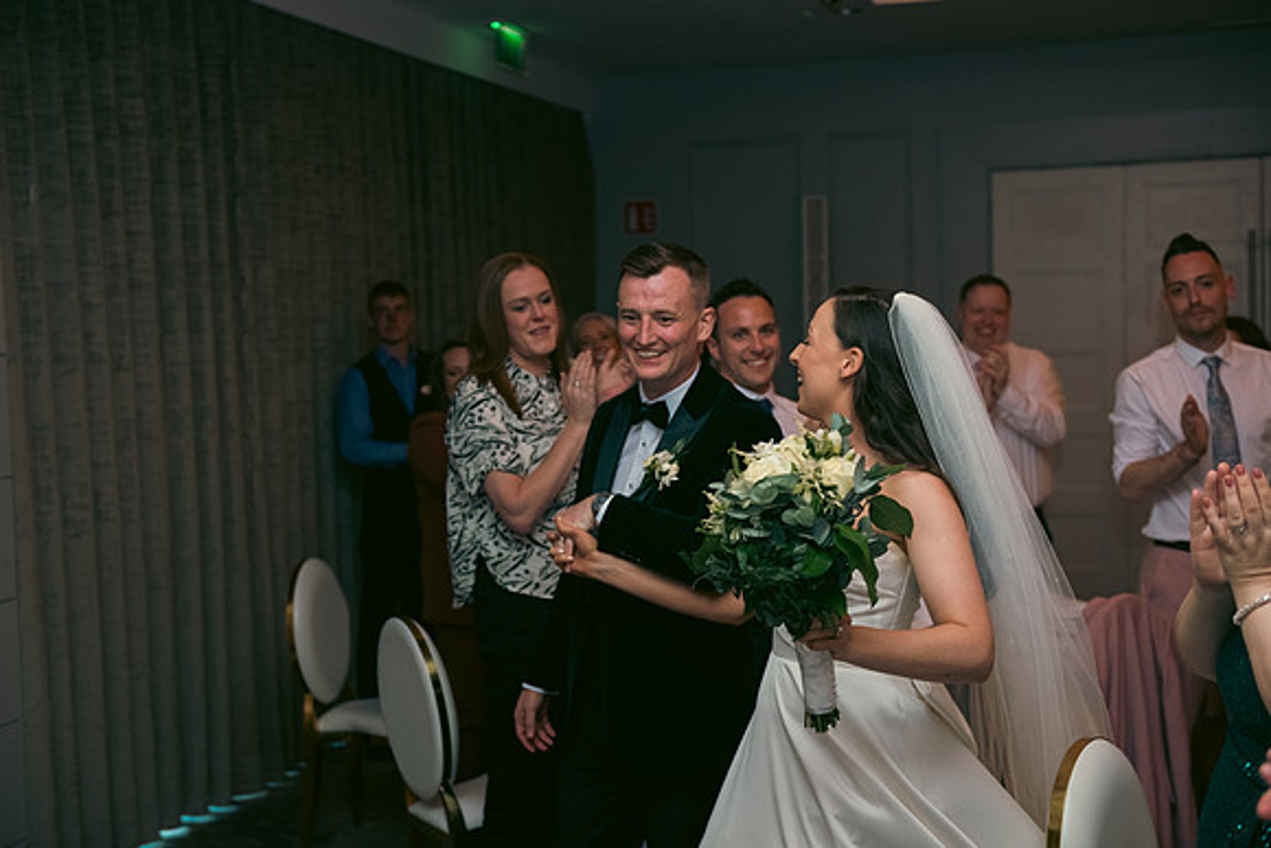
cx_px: 636
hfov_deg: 39.6
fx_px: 1766
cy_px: 424
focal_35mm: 50
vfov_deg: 27.0
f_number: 3.5
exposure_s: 1/160
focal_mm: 50
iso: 800
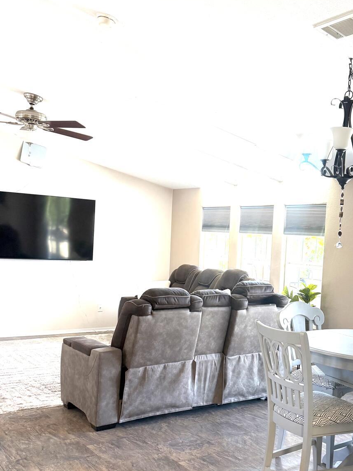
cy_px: 281
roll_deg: -3.2
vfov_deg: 44.6
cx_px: 256
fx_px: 571
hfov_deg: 33.8
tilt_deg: -3.8
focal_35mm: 42
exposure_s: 1/128
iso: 200
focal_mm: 6.76
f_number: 1.78
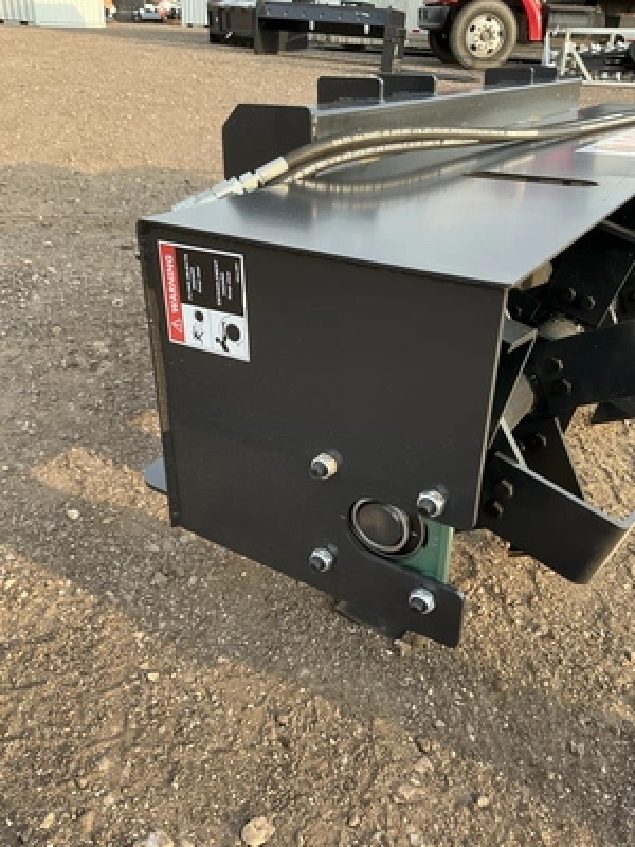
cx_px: 318
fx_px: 685
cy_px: 424
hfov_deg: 49.7
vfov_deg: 63.4
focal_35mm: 28
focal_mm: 3
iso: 20
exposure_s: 1/122
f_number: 1.8
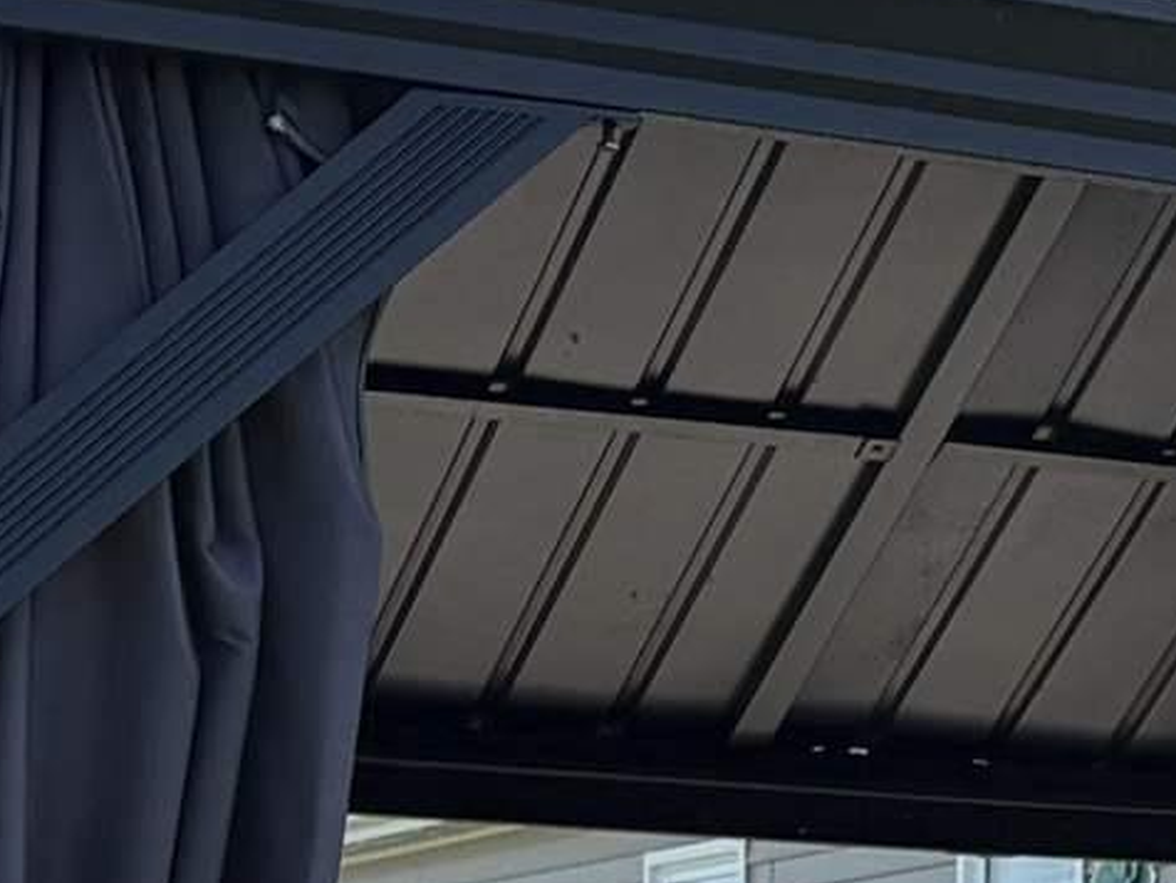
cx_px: 2003
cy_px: 1155
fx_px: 5712
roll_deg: +0.0
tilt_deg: +1.8
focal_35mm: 168
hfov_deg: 11.1
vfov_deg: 8.7
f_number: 1.6
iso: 50
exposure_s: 1/2747
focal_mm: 5.96
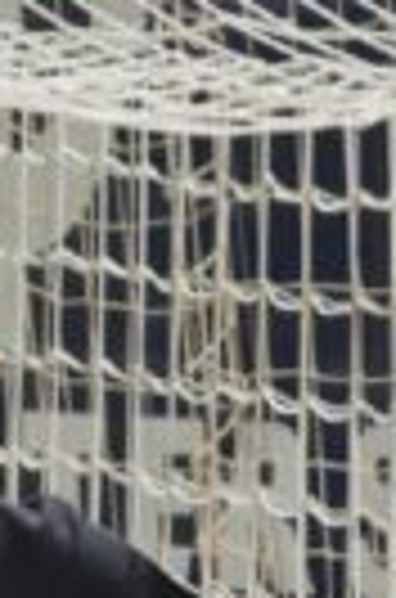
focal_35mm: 637
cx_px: -405
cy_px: 1084
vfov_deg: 3.2
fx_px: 10563
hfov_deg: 2.1
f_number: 4
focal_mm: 55
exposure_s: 1/200
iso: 1600
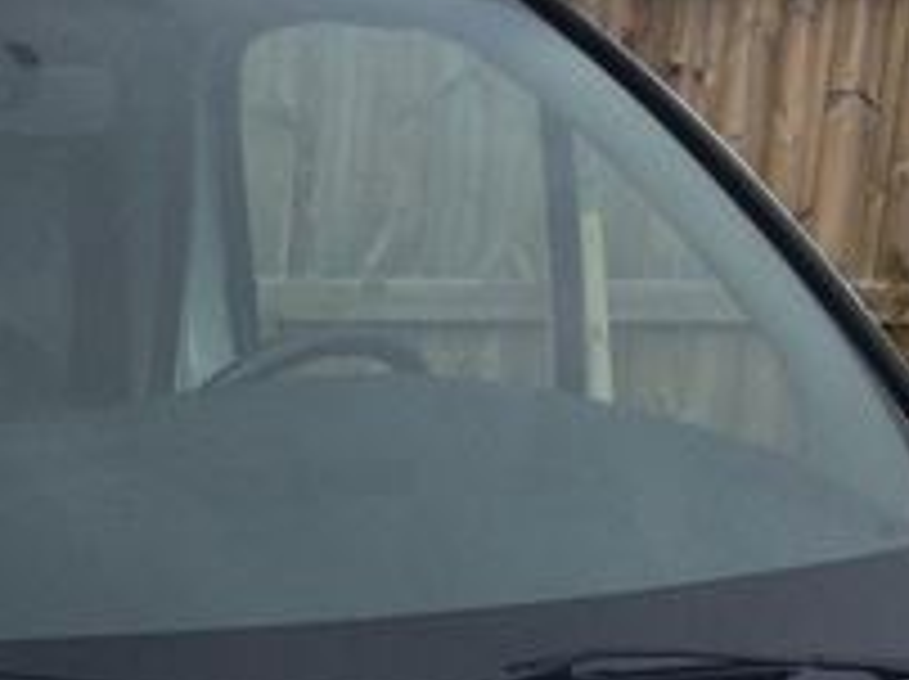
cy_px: 1054
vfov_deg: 12.2
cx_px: -148
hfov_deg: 16.5
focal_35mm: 115
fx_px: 3016
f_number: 2.2
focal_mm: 4.15
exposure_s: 1/1709
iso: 32
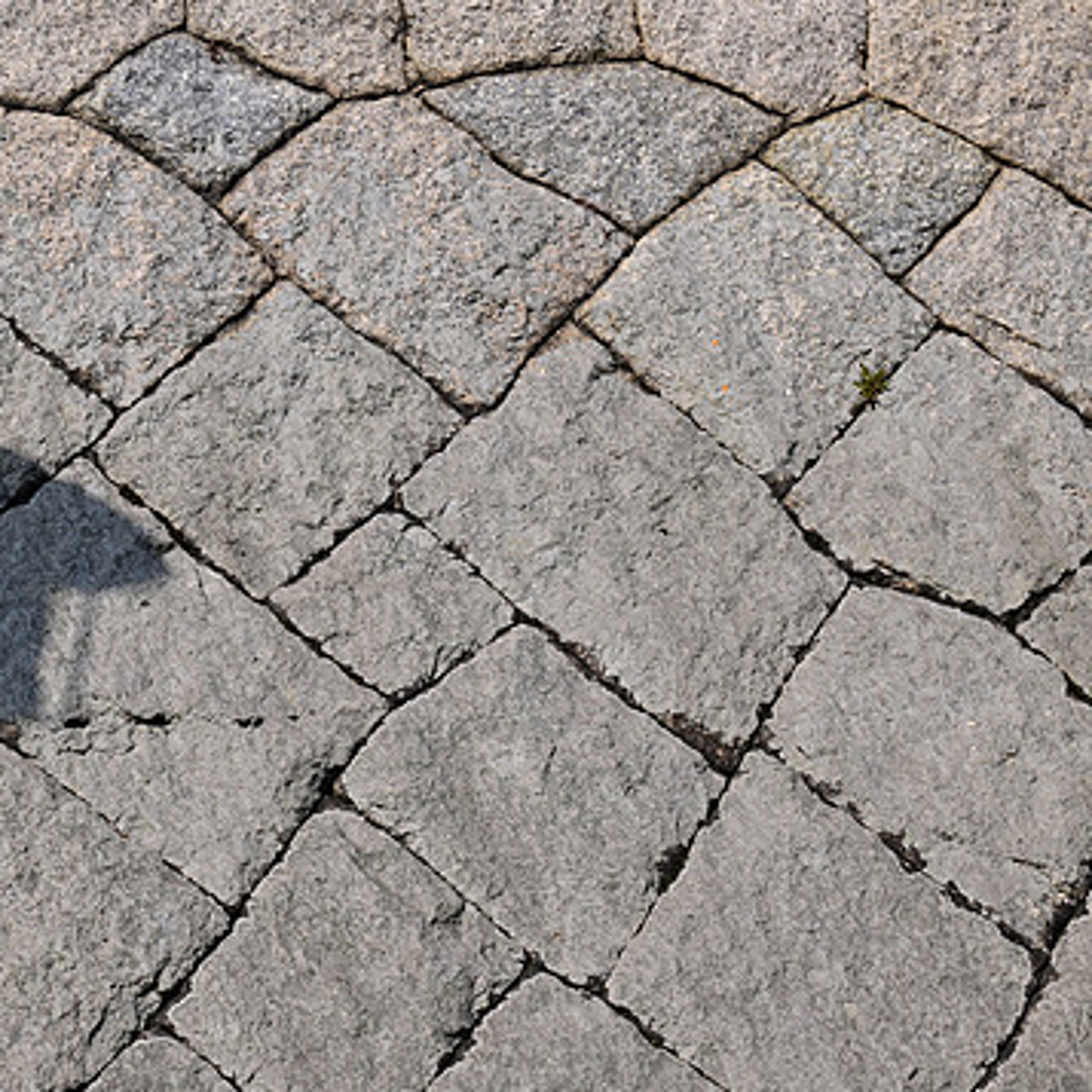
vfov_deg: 25.0
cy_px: 586
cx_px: 242
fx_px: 2463
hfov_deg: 24.7
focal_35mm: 69
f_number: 22
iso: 320
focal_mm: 50
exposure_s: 1/160
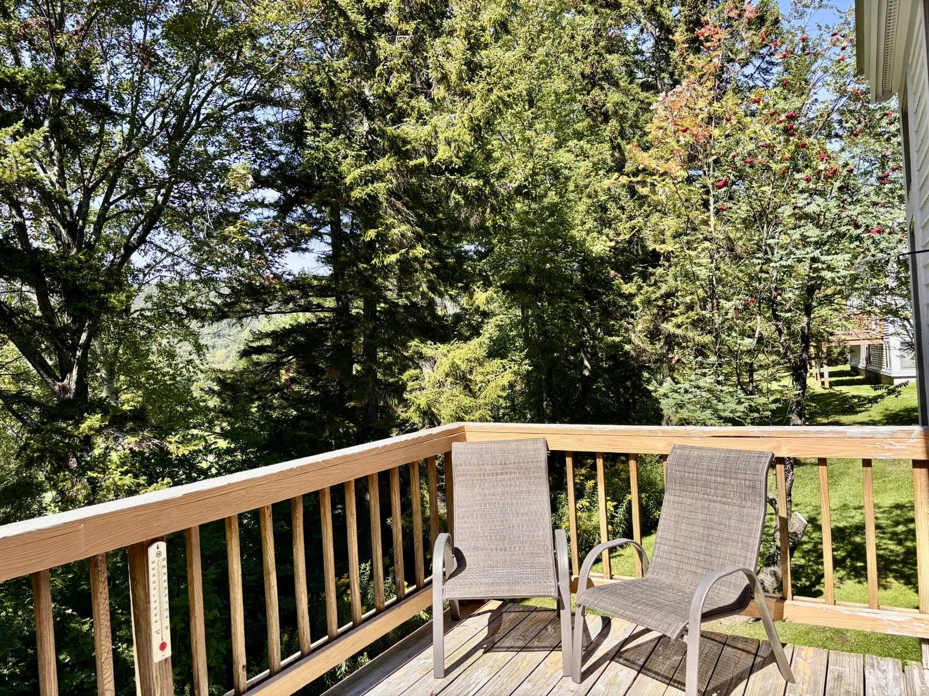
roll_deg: +3.1
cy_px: 348
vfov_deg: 53.1
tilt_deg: +0.0
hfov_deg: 67.3
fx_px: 698
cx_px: 464
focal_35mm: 26
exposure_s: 1/831
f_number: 1.6
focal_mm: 5.96
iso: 50
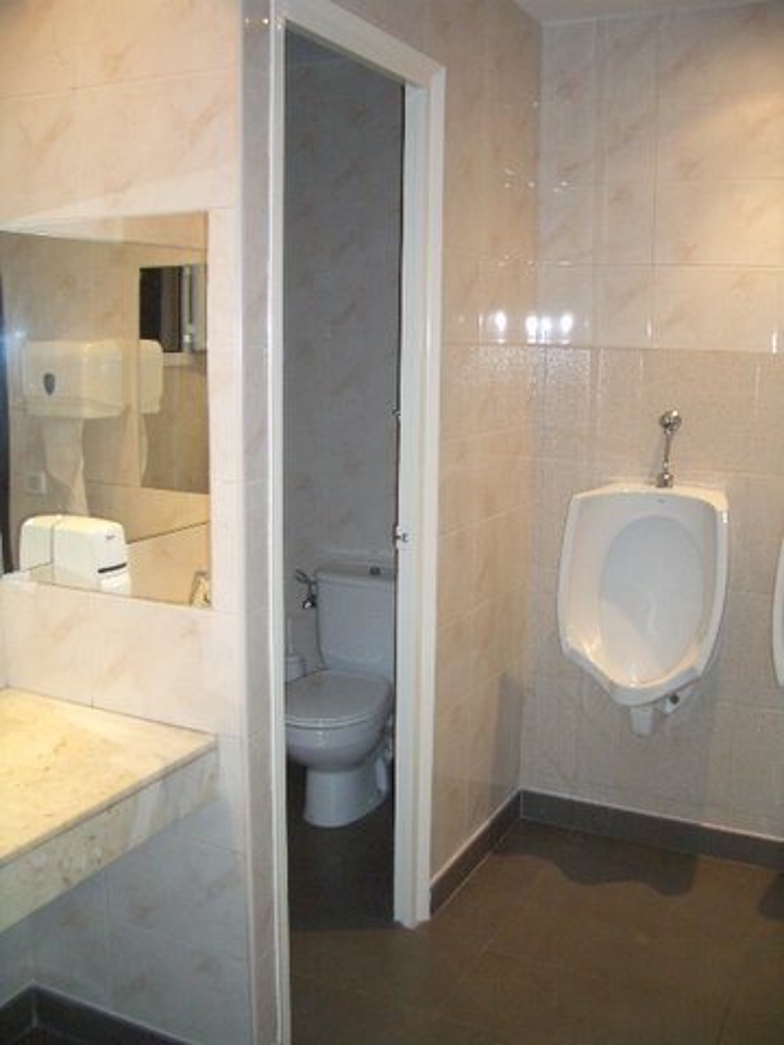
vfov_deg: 52.6
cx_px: 392
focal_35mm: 35
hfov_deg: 40.7
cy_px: 522
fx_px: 1057
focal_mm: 5.8
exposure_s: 1/60
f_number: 2.6
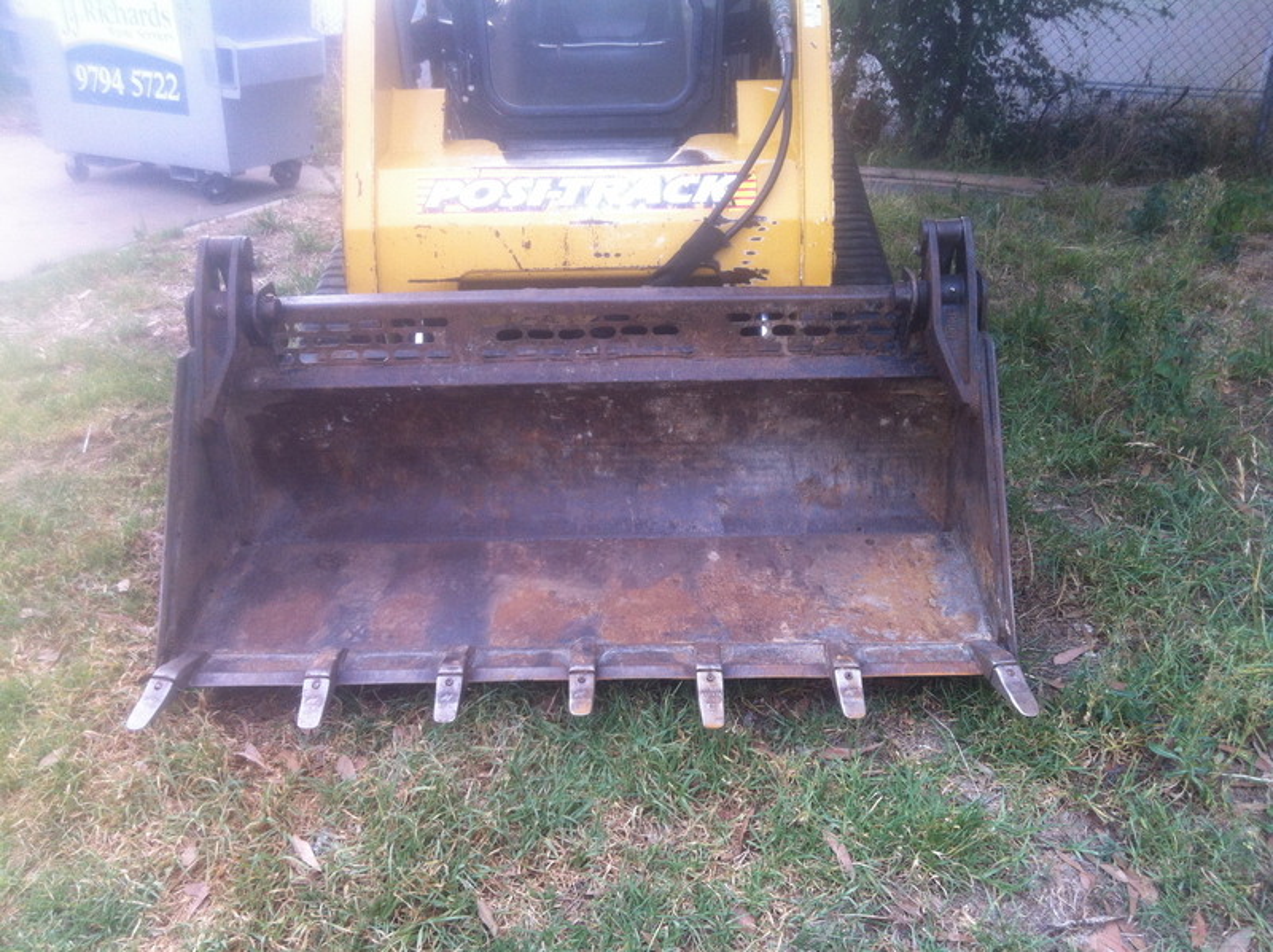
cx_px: 636
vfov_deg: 40.6
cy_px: 476
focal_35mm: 35
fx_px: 1286
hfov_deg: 52.7
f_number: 2.8
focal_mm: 3.85
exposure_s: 1/120
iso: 80
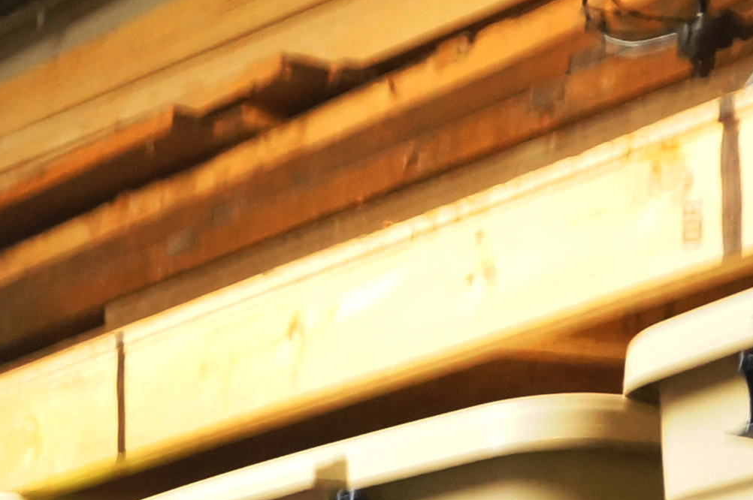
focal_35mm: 147
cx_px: -944
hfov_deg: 11.8
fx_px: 3072
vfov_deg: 8.5
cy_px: 1187
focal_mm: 20
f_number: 5
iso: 1600
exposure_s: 1/13
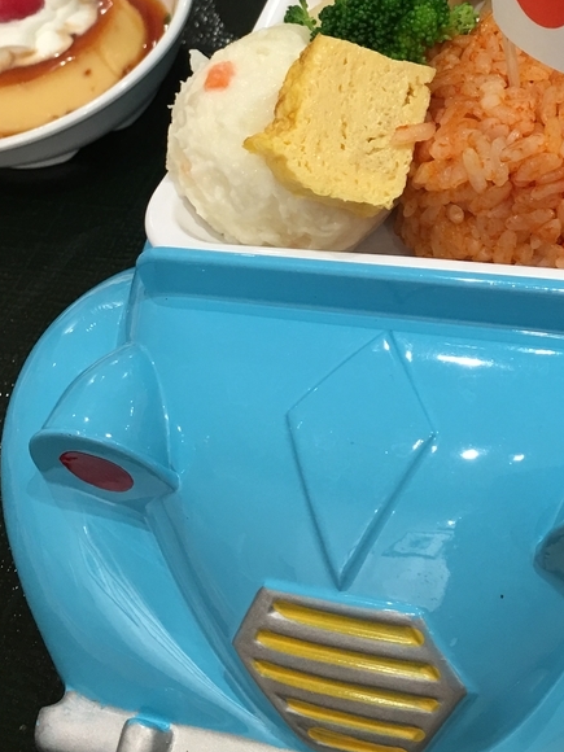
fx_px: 1303
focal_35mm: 60
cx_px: 442
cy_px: 141
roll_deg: +17.9
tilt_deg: -41.9
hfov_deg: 24.1
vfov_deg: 31.3
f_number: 2.2
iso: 32
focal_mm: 4.15
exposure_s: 1/15
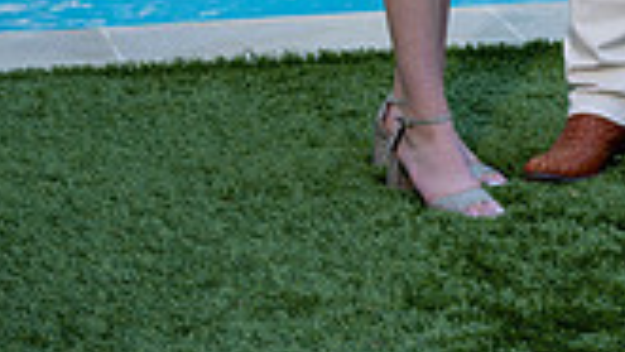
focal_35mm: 191
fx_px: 3167
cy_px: -473
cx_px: 561
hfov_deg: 11.2
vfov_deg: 6.1
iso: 400
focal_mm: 67
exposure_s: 1/200
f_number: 5
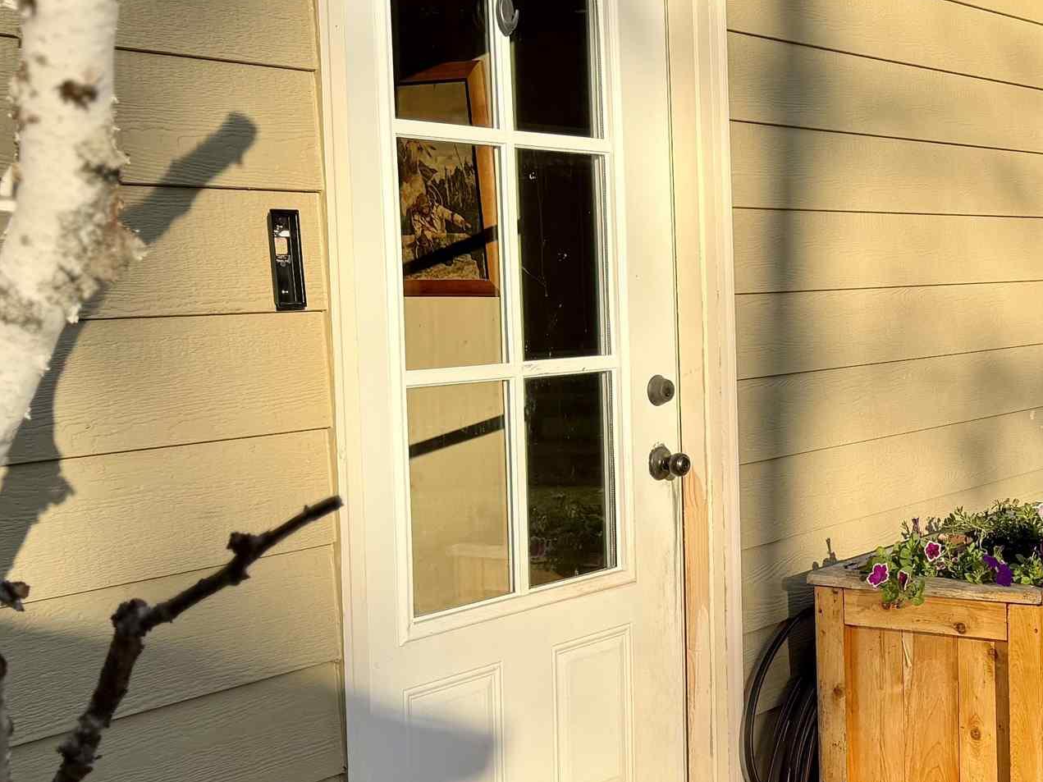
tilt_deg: -3.9
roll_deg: +1.6
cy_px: 386
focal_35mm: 58
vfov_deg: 25.2
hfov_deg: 31.5
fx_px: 1747
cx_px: 958
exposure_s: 1/2445
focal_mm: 6.76
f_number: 1.78
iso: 80
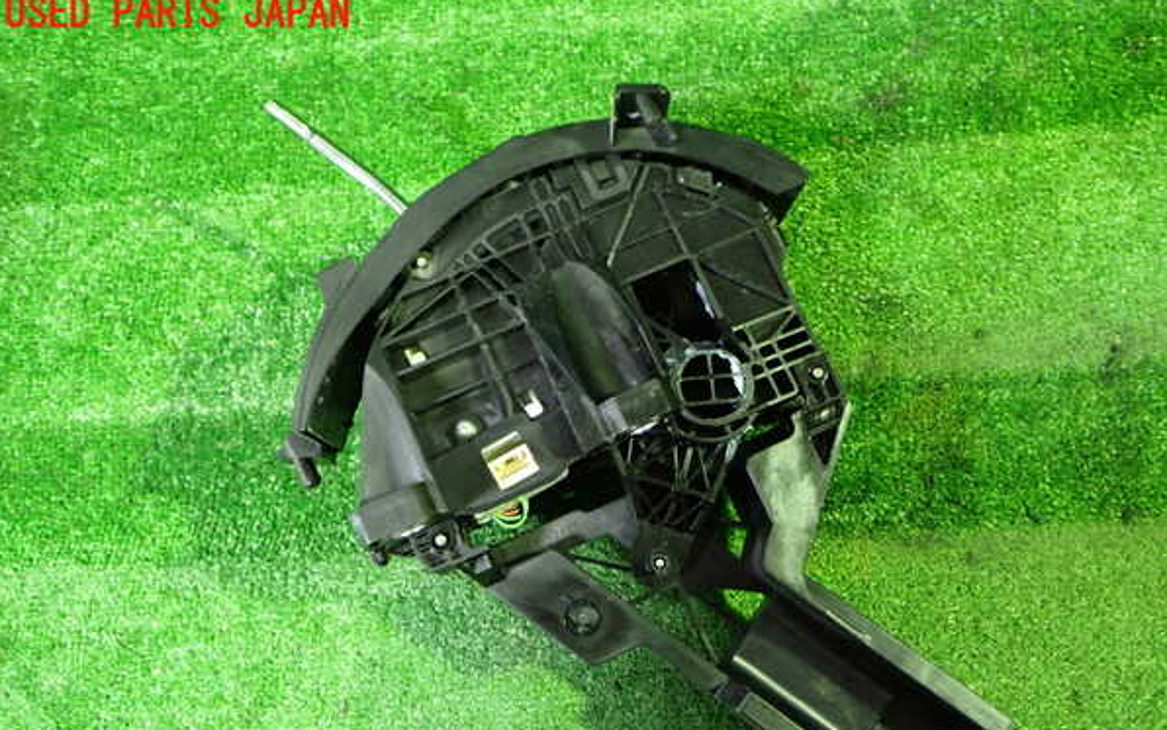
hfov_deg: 59.6
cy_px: 431
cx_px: 582
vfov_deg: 39.3
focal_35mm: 32
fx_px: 1018
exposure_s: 1/25
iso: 800
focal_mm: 5.4
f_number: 2.3
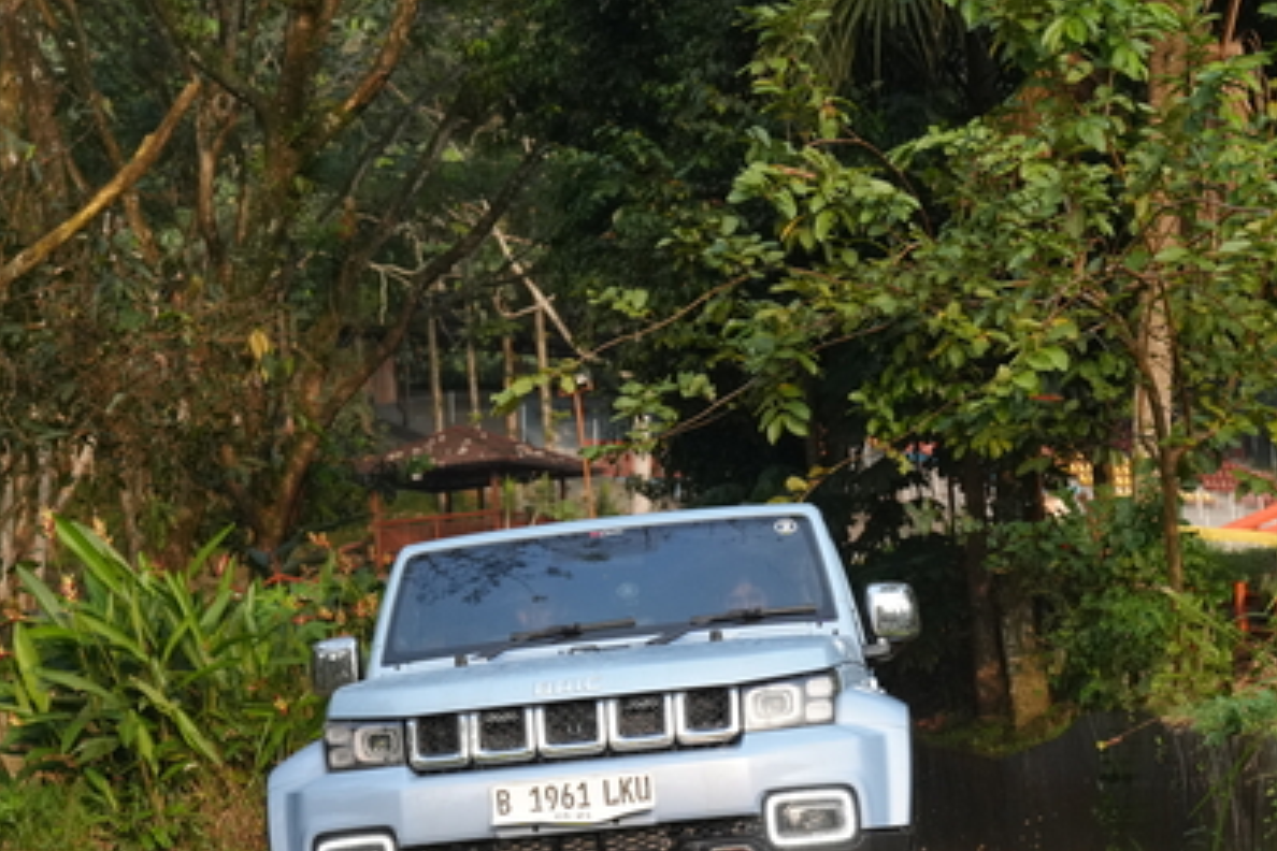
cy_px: 795
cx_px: 629
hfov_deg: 22.9
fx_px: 3157
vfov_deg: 15.2
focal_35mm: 89
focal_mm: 44
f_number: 4
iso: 1000
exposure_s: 1/1600
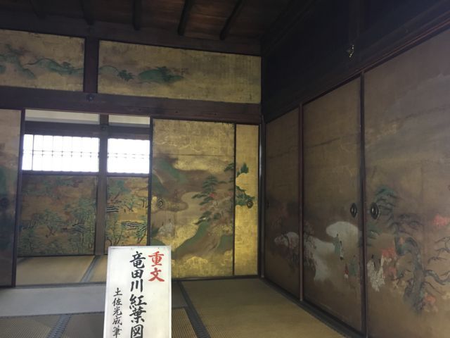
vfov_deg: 48.2
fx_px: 377
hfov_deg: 61.7
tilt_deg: +4.3
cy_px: 169
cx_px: 225
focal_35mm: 29
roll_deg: -0.7
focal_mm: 4.15
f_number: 2.2
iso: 200
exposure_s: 1/20
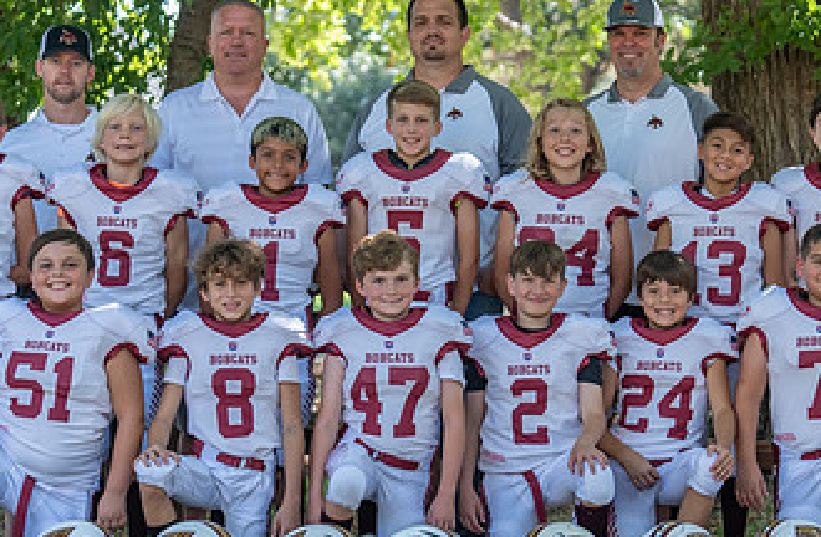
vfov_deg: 9.5
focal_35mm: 142
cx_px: 460
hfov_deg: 14.5
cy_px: 283
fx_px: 3220
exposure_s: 1/320
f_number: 2.8
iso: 320
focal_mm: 70
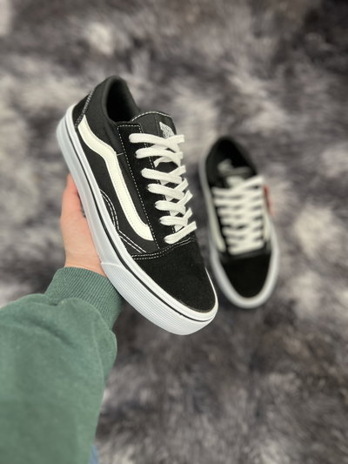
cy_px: 232
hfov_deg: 53.1
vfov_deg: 67.3
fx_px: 348
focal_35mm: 26
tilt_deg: -77.1
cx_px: 174
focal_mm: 5.7
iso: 125
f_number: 1.5
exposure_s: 1/100
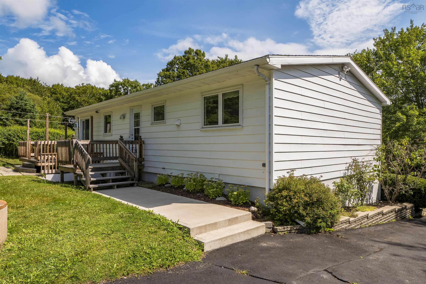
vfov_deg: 56.1
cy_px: 142
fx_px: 266
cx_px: 213
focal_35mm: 22
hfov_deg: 77.3
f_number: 10
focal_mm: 15
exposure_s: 1/800
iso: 400
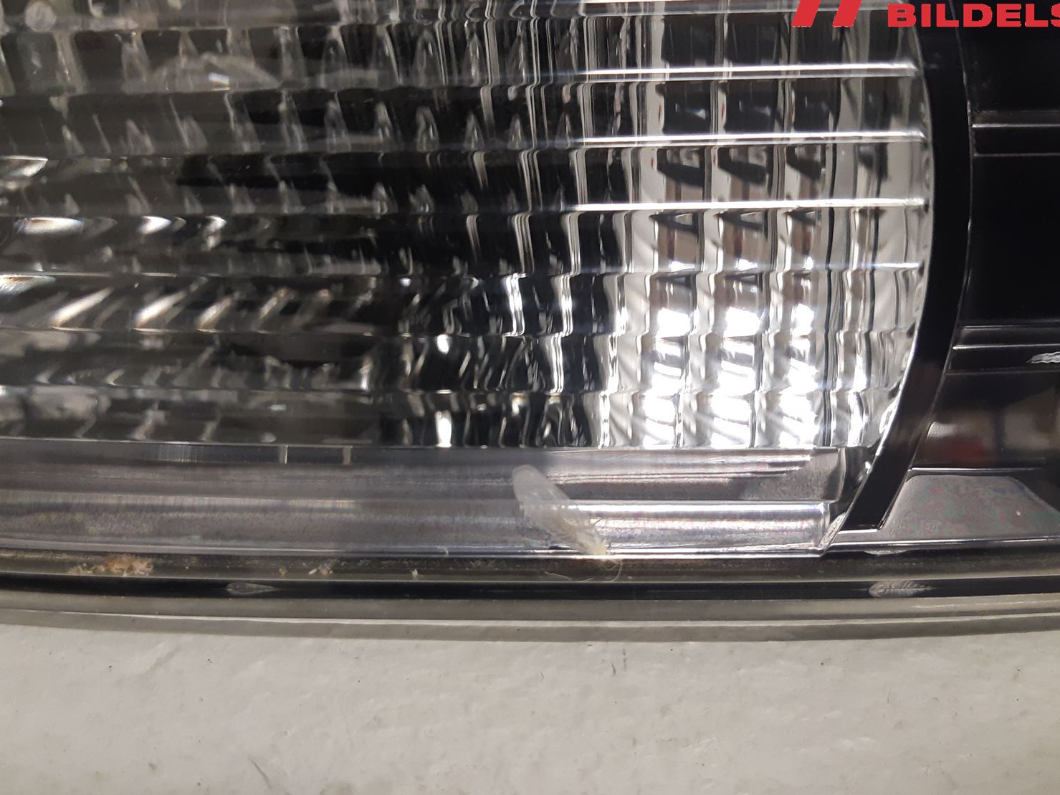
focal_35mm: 36
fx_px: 1102
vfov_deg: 39.6
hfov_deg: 51.3
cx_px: 497
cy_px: 456
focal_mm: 3.93
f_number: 1.7
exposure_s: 1/50
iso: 160
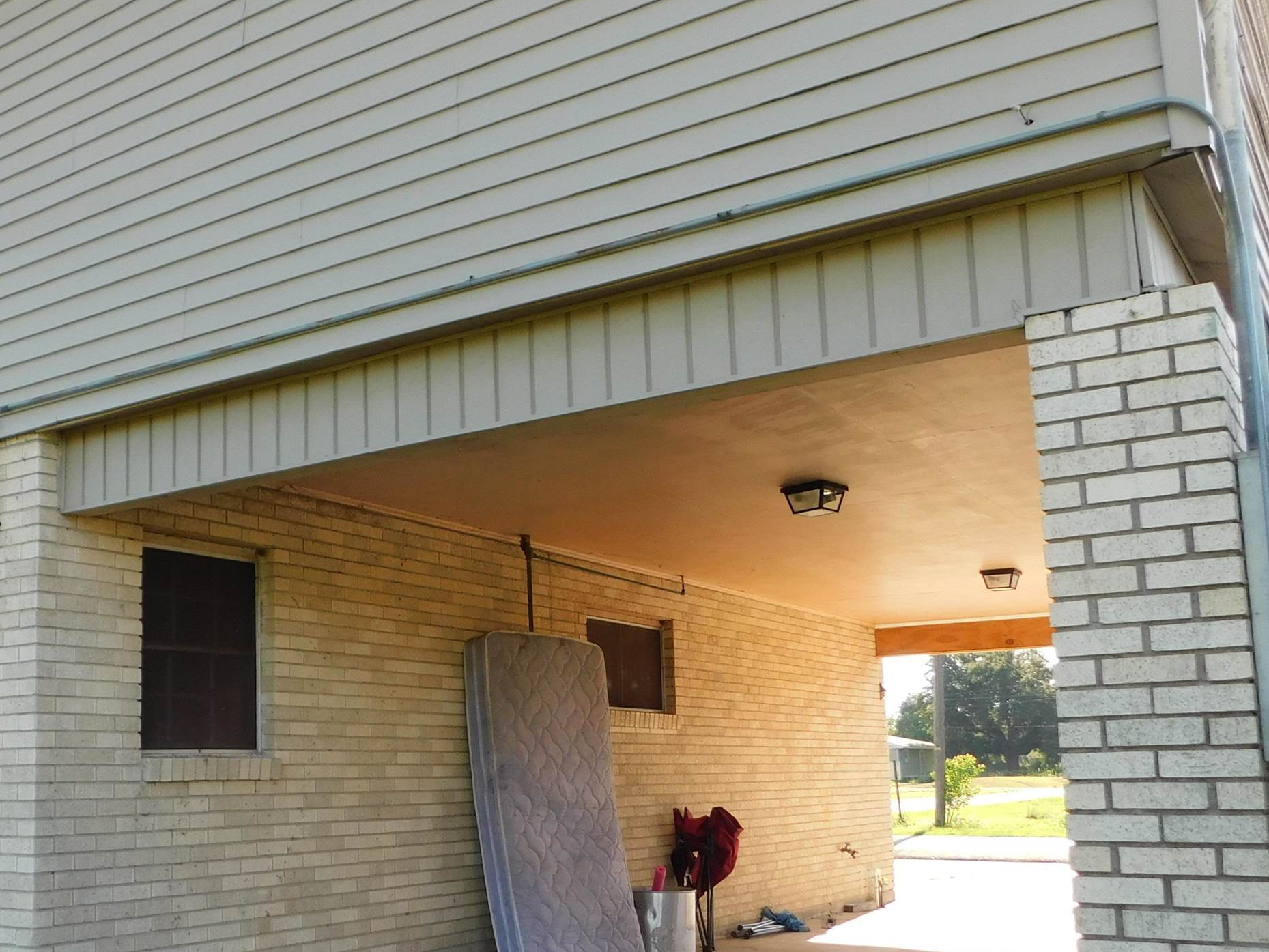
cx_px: 393
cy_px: 588
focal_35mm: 38
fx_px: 1393
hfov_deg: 47.9
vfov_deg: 37.5
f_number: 3
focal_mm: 4
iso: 125
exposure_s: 1/400
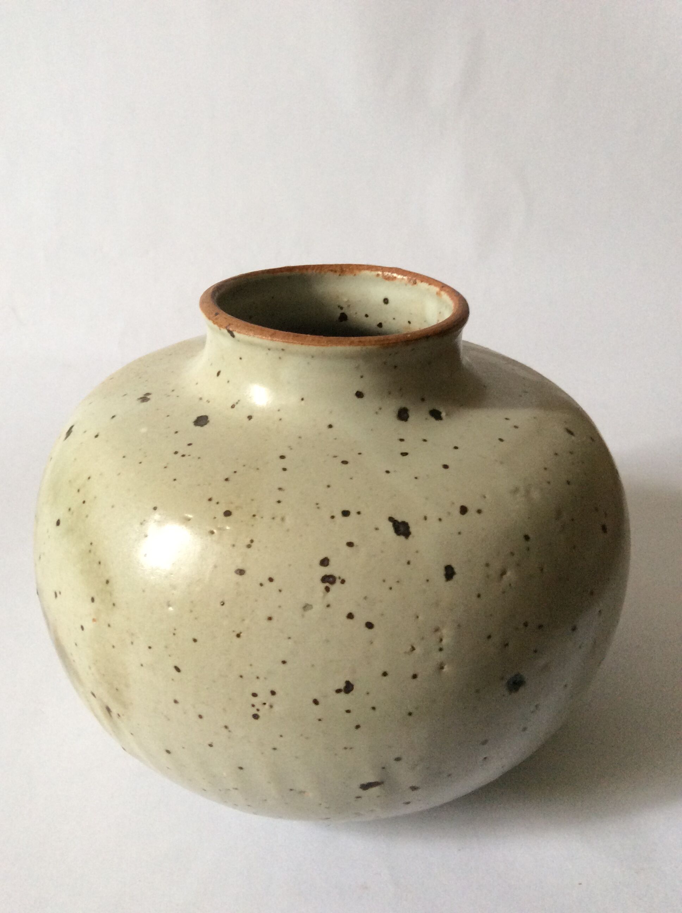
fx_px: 843
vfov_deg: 56.9
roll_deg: -1.1
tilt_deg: -25.5
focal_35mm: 32
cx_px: 341
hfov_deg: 44.1
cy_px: 456
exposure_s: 1/25
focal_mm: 3.3
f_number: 2.4
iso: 125
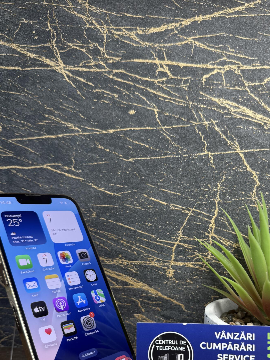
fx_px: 364
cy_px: 246
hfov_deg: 40.5
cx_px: 166
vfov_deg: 51.4
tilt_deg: -5.5
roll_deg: -0.8
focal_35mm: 35
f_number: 1.78
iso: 50
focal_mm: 6.76
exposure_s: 1/121
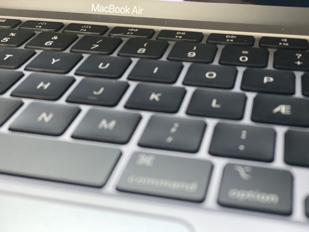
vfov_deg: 28.0
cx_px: 154
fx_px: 464
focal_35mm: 52
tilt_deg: -31.5
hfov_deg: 36.8
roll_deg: +0.7
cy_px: 116
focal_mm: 6
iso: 250
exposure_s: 1/60
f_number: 2
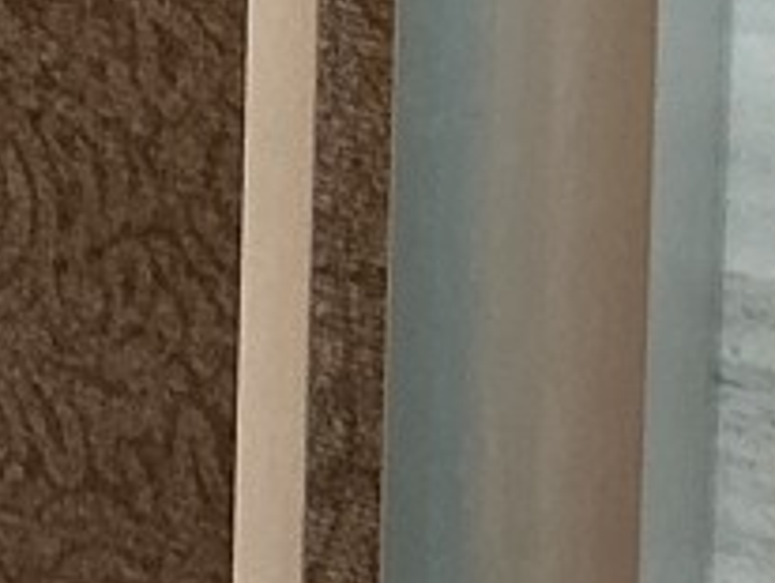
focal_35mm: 225
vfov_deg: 6.2
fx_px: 5043
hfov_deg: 8.6
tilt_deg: -7.7
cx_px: -282
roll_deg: +1.2
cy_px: -1004
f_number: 1.8
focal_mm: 3
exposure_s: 1/60
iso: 100
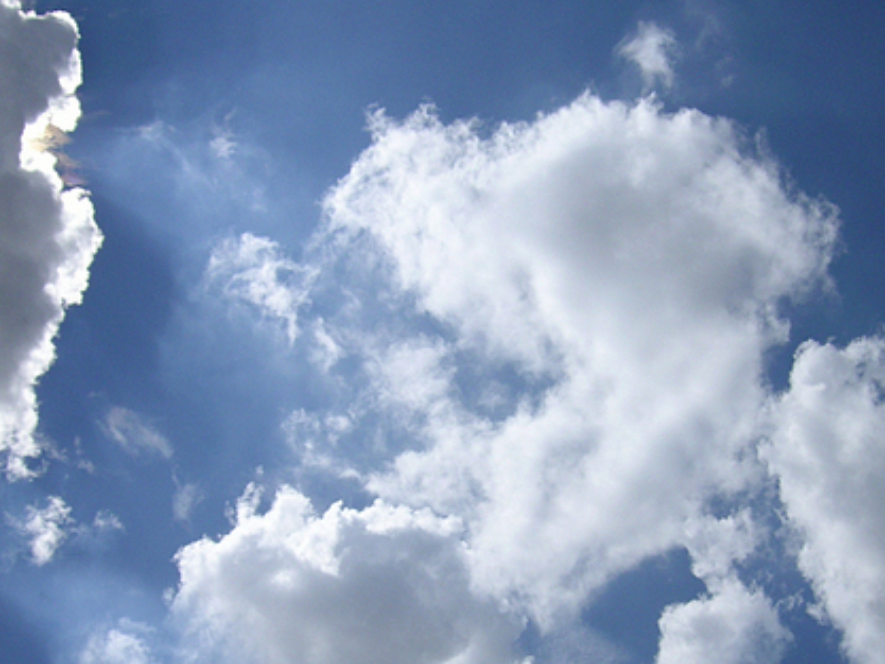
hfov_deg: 43.8
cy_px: 448
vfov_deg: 33.3
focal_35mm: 43
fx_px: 1100
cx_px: 490
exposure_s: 1/4000
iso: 50
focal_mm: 5.8
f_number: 4.4
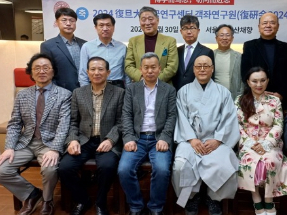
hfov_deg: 54.5
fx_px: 274
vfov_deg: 42.6
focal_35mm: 33
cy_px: 80
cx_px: 185
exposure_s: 1/60
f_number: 1.8
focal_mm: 4.6
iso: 125
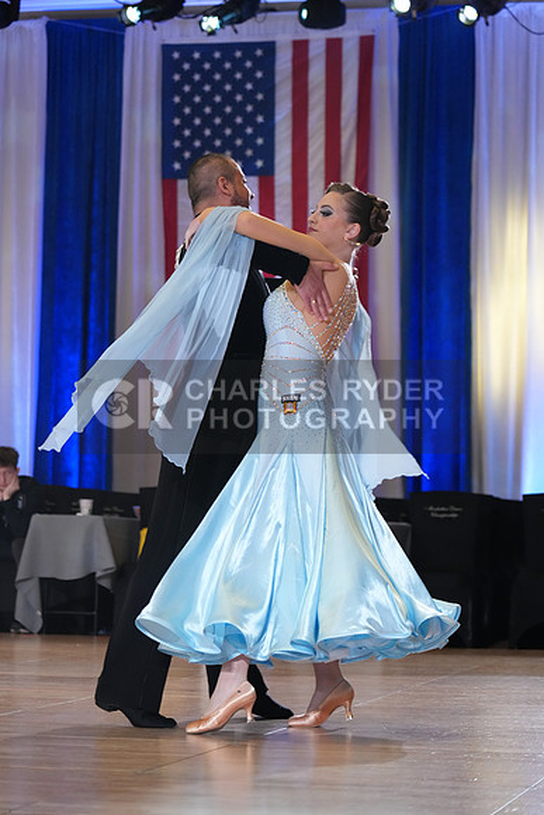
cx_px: 272
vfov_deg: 19.5
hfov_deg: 13.0
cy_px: 408
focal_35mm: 105
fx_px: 2378
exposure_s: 1/400
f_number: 4
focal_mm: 105
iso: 3200
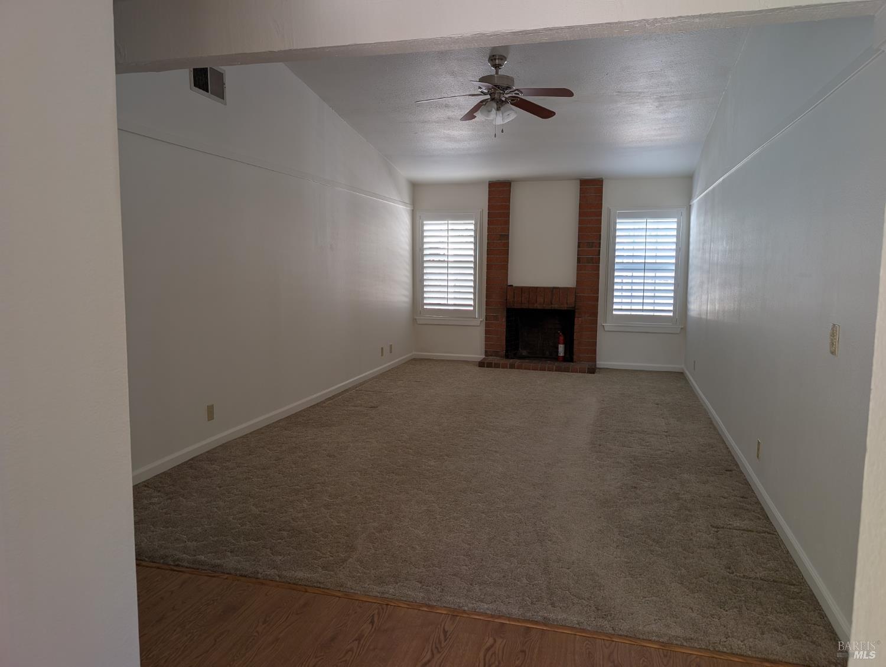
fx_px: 615
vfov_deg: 56.9
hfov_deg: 71.5
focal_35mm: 24
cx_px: 443
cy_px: 334
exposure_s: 1/27.1
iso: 19
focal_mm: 6.9
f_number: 1.68
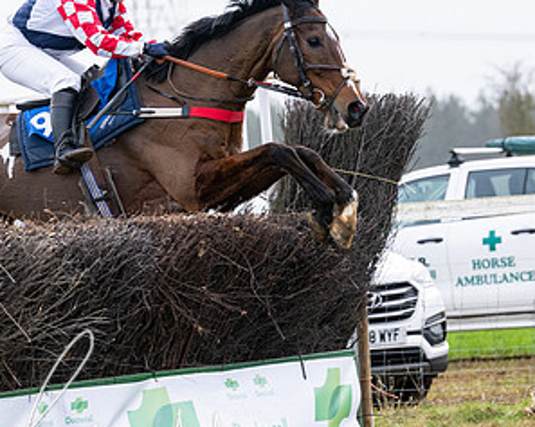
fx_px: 5220
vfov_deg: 4.7
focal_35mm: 330
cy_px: 191
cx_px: -9
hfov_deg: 5.9
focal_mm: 125
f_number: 4
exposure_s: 1/1000
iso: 400
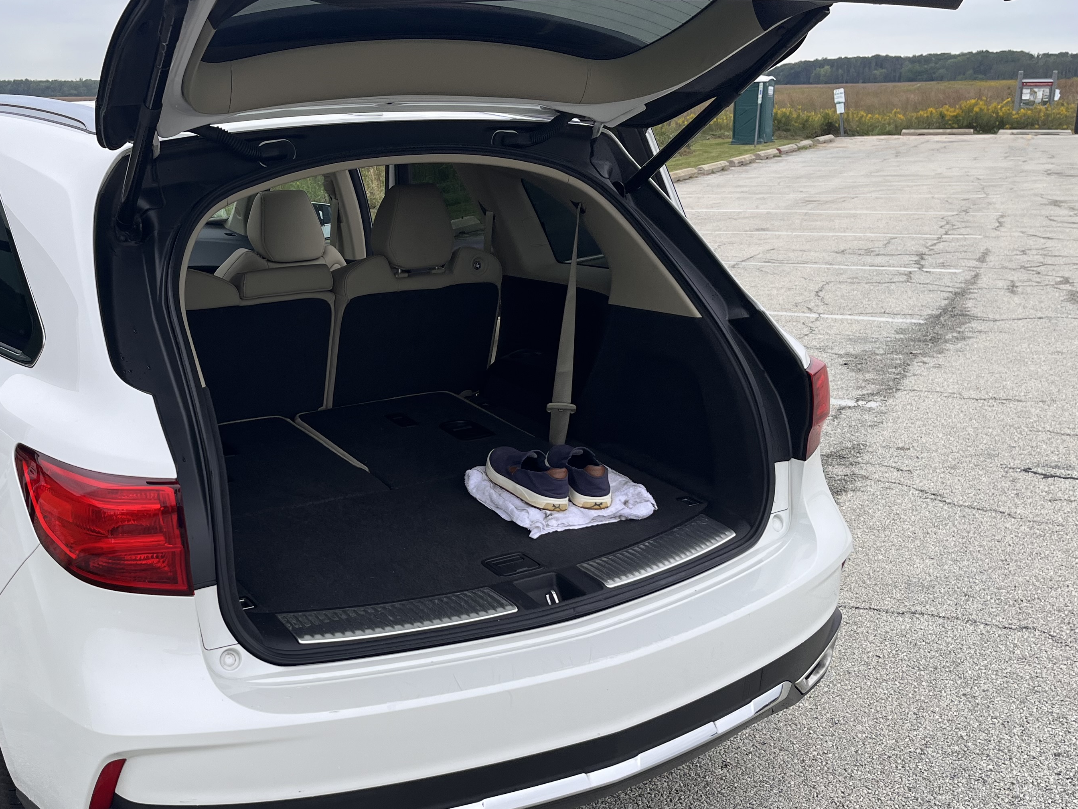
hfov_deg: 47.3
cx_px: 387
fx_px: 1215
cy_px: 458
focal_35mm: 39
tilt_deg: -16.0
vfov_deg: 36.8
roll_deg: +1.3
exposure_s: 1/1517
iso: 50
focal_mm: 5.1
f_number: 1.6
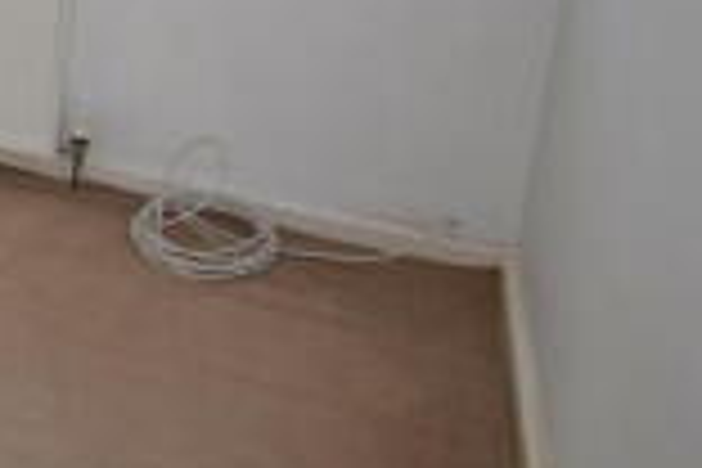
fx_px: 1347
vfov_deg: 18.1
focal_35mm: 69
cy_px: -182
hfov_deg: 18.6
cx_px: -704
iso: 250
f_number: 5.6
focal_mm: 11
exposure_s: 1/125
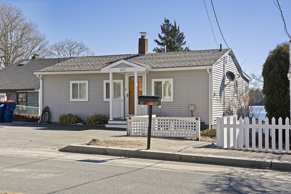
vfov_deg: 27.5
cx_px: 146
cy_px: 97
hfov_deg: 40.3
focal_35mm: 49
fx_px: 396
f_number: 9
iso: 200
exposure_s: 1/250
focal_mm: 49
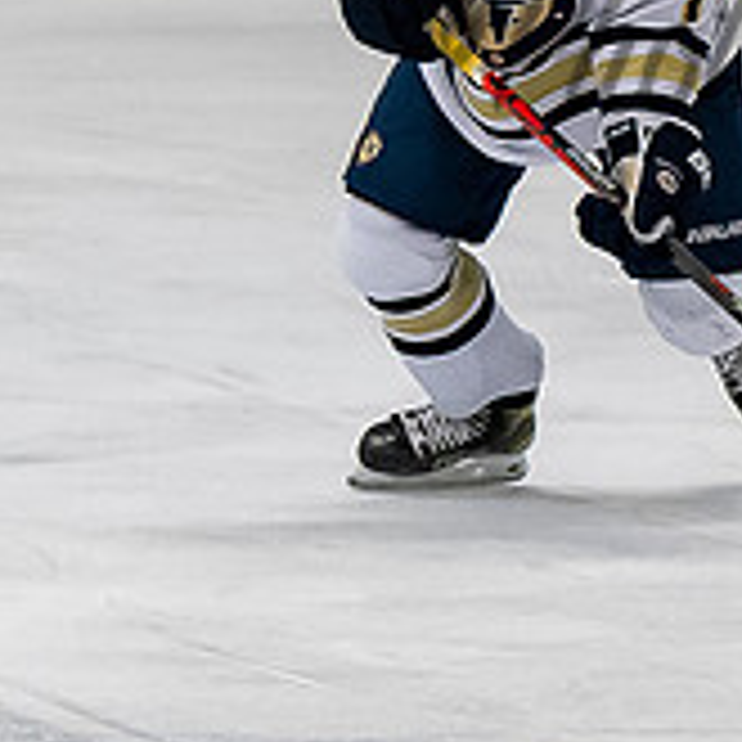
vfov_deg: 2.1
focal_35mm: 846
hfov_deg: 2.1
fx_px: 20516
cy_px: -206
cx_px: 523
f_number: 3.2
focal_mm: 102
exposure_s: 1/800
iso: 1400
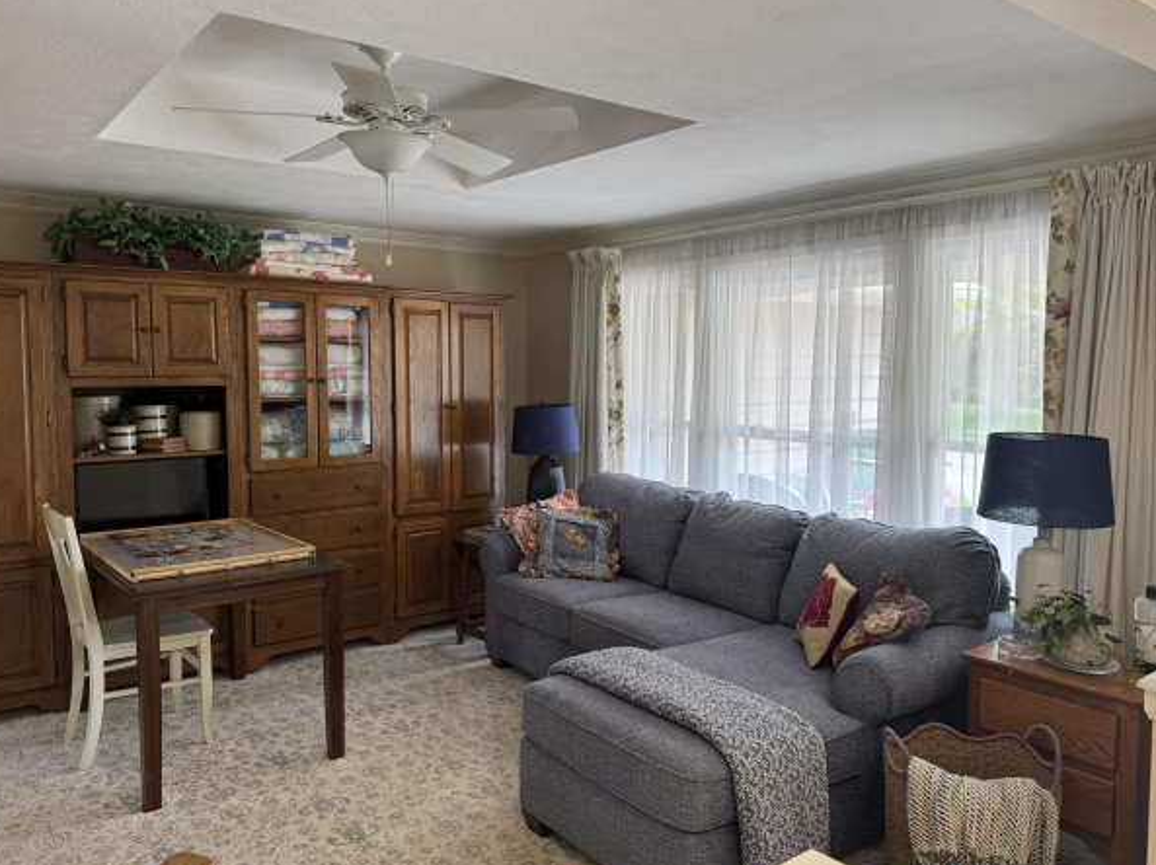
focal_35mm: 27
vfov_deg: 51.3
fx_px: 901
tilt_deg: -3.2
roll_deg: +0.0
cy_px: 415
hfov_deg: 65.3
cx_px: 592
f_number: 1.78
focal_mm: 6.76
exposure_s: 1/121
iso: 125
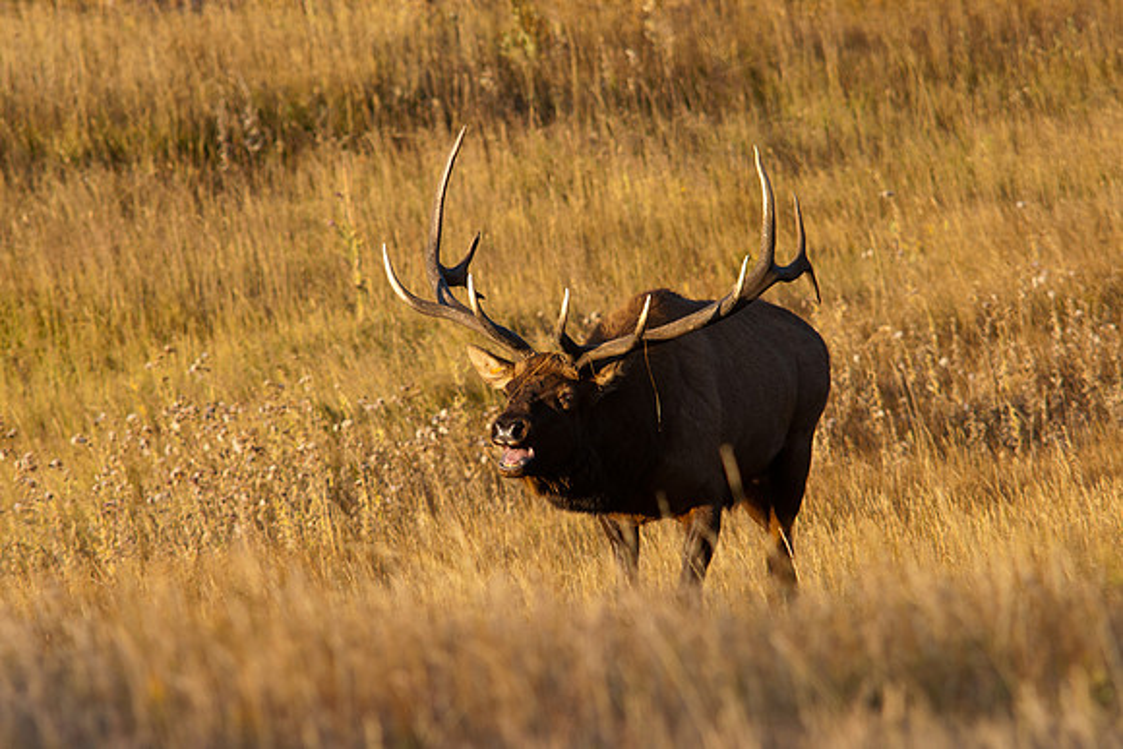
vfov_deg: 3.1
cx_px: 562
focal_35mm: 450
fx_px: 14040
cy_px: 374
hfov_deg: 4.6
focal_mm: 300
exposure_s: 1/200
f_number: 5.6
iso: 500
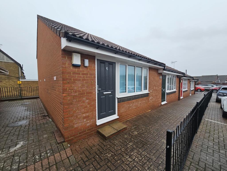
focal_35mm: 13
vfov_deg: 89.9
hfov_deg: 106.2
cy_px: 86
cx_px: 114
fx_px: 85
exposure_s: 1/148
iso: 50
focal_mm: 2.2
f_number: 2.2
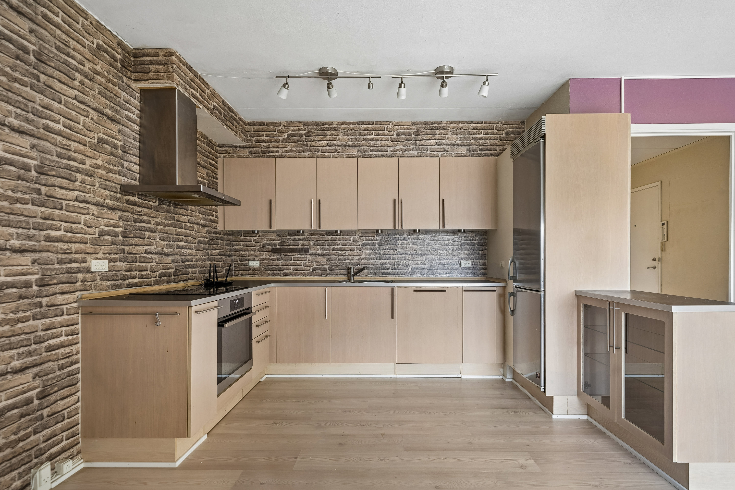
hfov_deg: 96.7
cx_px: 368
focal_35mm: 16
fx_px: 327
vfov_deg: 73.7
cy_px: 245
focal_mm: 16
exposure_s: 1/5
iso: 200
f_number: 5.6
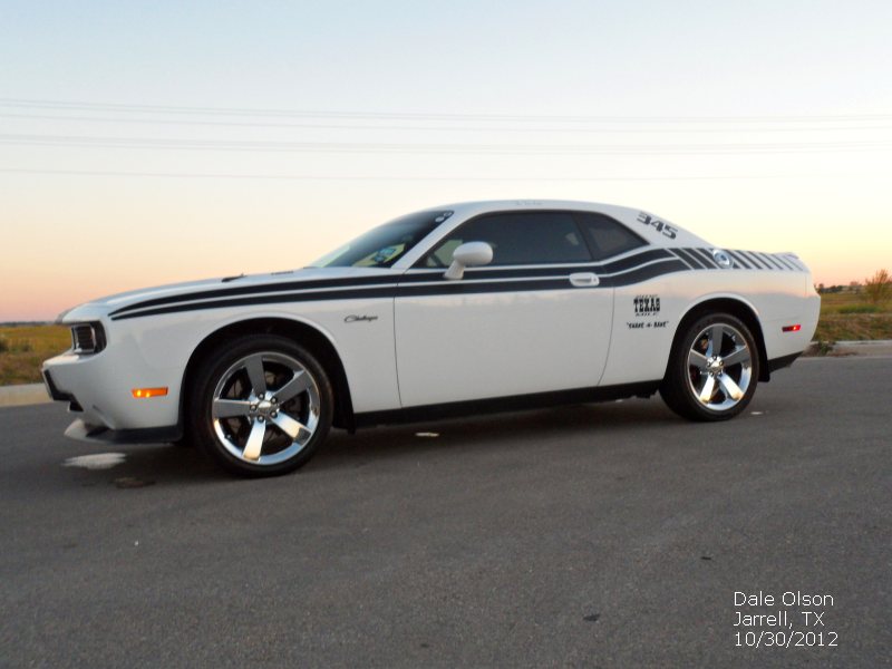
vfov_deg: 39.7
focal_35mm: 36
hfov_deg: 51.4
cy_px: 334
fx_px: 928
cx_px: 446
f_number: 3.8
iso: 160
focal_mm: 6.6
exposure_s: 1/45
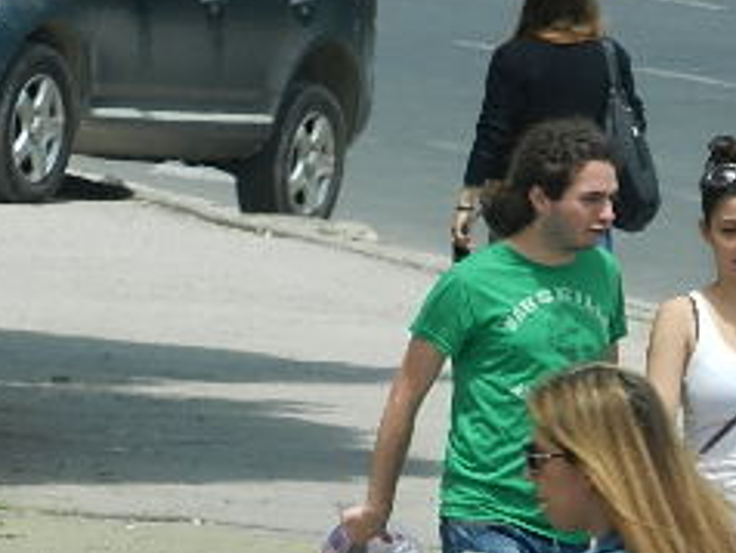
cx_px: 674
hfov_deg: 2.5
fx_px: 16707
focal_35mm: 785
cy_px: 575
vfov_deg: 1.9
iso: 160
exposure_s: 1/250
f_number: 5.3
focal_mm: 52.6
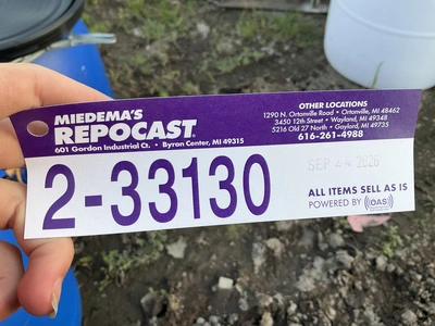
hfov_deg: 61.7
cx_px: 218
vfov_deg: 48.2
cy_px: 163
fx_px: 364
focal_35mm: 29
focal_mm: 3
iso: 32
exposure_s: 1/122
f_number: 1.8
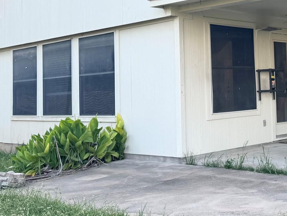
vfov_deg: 25.4
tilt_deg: +4.2
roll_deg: +2.1
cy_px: 54
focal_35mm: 57
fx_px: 473
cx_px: 240
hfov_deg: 32.6
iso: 80
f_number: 1.78
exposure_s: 1/756
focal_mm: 6.76
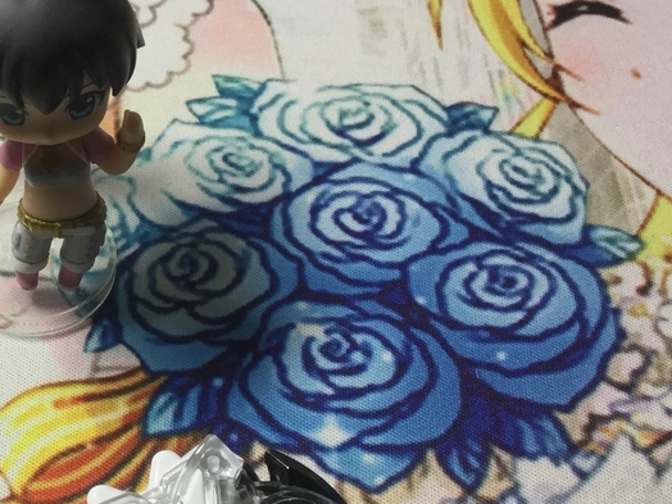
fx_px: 1378
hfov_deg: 26.1
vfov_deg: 20.5
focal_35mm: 71
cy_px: 399
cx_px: 12
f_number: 2.4
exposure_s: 1/40
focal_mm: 3.3
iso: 25
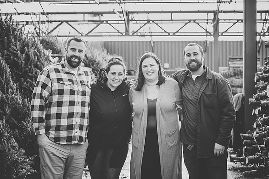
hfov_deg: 27.0
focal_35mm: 75
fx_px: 561
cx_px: 134
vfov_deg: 18.2
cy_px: 90
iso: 800
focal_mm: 75
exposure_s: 1/800
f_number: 3.5
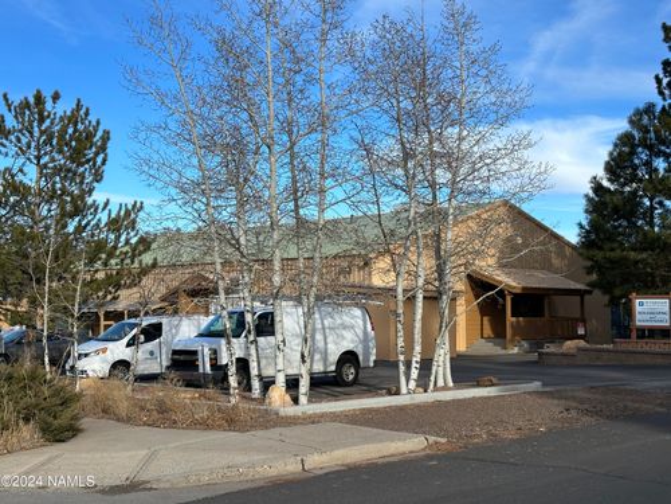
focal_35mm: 48
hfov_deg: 39.7
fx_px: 930
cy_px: 252
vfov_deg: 30.3
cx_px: 336
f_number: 1.78
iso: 64
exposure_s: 1/3058
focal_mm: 6.86
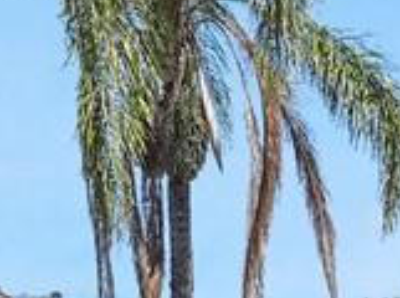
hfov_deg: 11.8
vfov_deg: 9.4
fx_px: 1764
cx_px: 750
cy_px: 436
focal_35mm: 153
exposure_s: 1/500
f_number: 2.8
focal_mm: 12.29
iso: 200
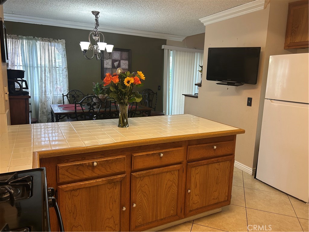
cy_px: 116
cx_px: 154
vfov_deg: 53.1
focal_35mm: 26
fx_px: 232
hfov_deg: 67.3
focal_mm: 5.7
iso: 125
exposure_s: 1/60
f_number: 1.5
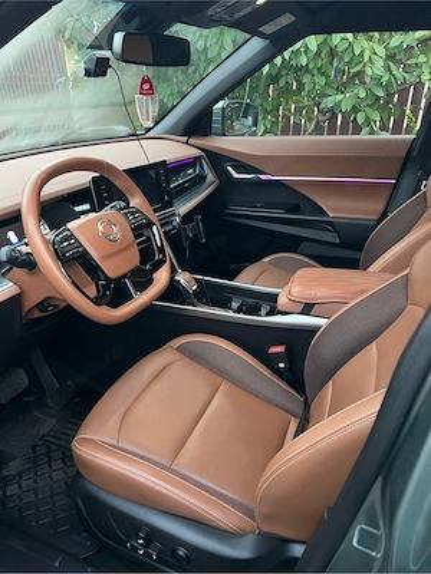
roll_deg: +0.2
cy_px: 287
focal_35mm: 26
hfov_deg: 53.1
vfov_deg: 67.3
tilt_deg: -26.9
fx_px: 432
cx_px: 216
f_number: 1.5
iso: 640
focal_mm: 5.7
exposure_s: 1/36
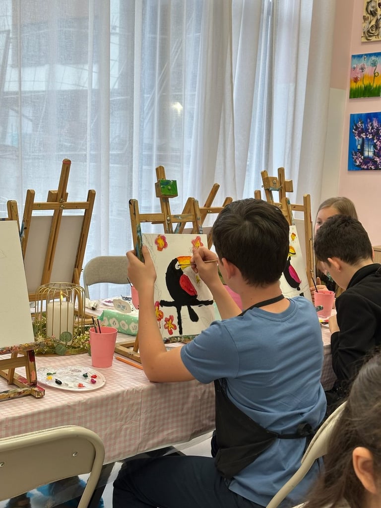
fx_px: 704
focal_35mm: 48
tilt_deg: -8.5
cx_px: 190
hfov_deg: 30.3
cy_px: 254
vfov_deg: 39.7
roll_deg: -3.0
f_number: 1.78
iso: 64
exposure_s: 1/100
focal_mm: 6.86
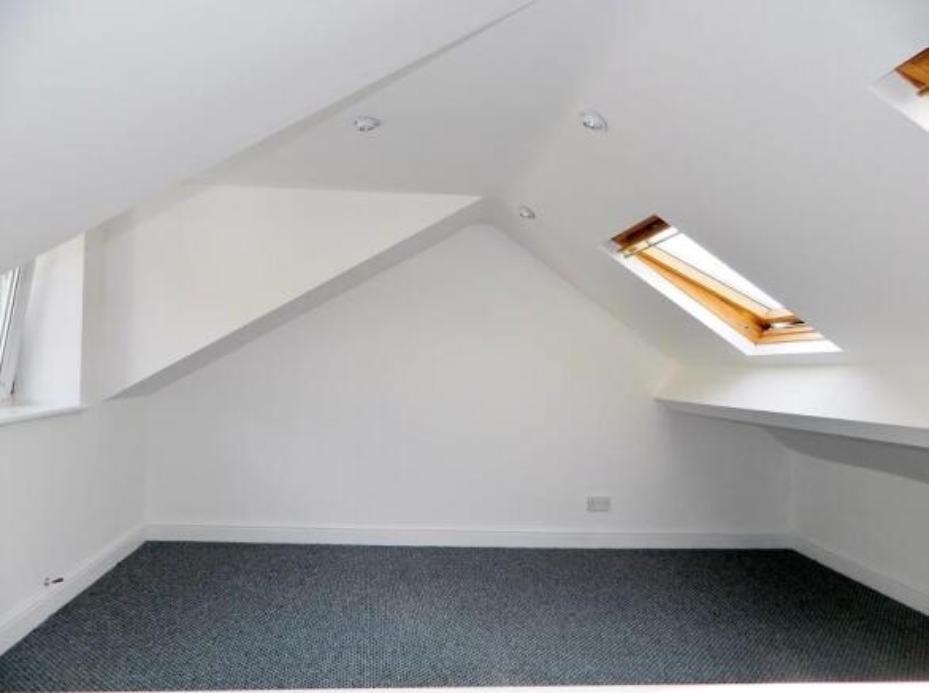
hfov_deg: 69.5
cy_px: 346
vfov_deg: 54.7
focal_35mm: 25
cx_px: 464
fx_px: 670
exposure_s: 1/100
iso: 80
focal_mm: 4.5
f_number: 3.1
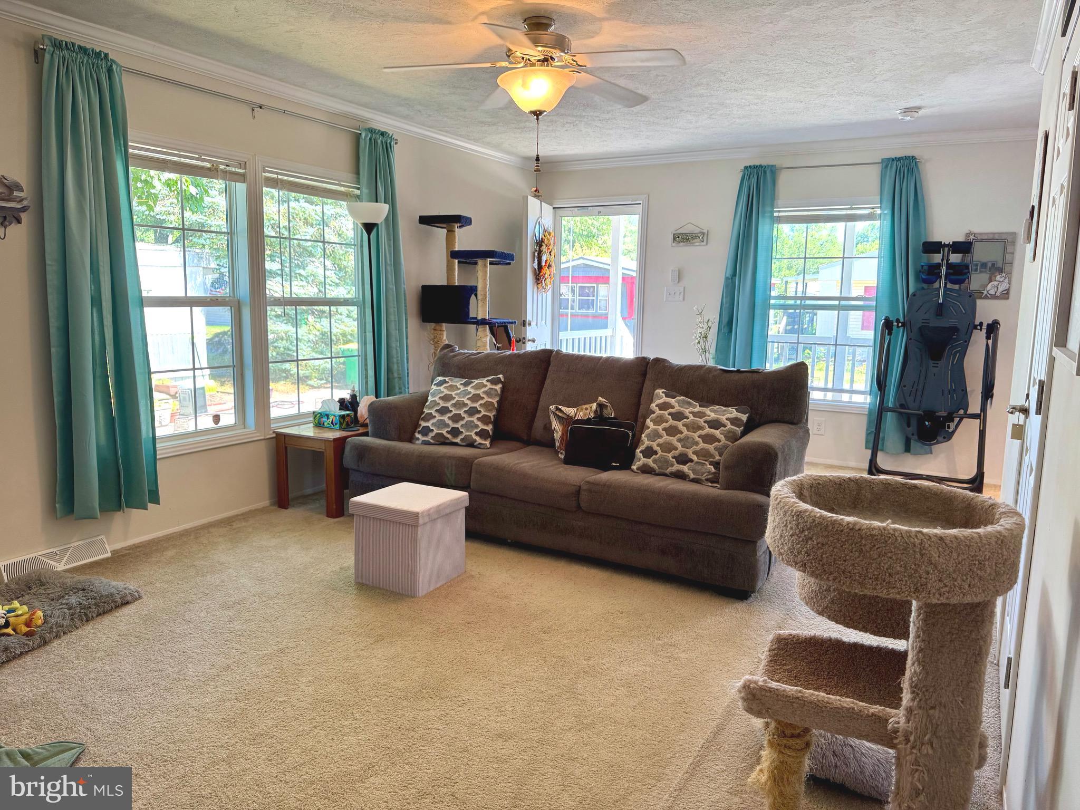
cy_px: 405
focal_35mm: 24
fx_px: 749
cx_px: 540
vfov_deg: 56.8
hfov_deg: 71.6
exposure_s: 1/120
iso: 125
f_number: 1.78
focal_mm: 6.76
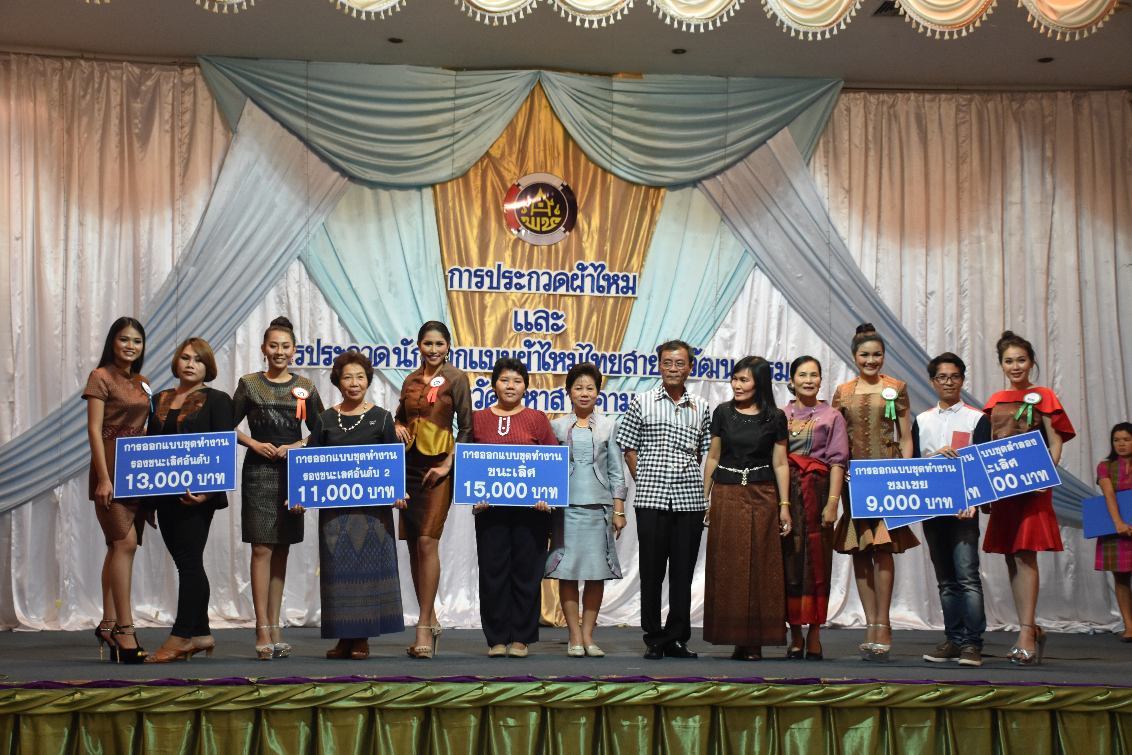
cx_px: 566
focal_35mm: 52
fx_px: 1651
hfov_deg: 37.9
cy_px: 378
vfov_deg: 25.8
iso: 1250
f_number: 4.2
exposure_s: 1/60
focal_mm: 35
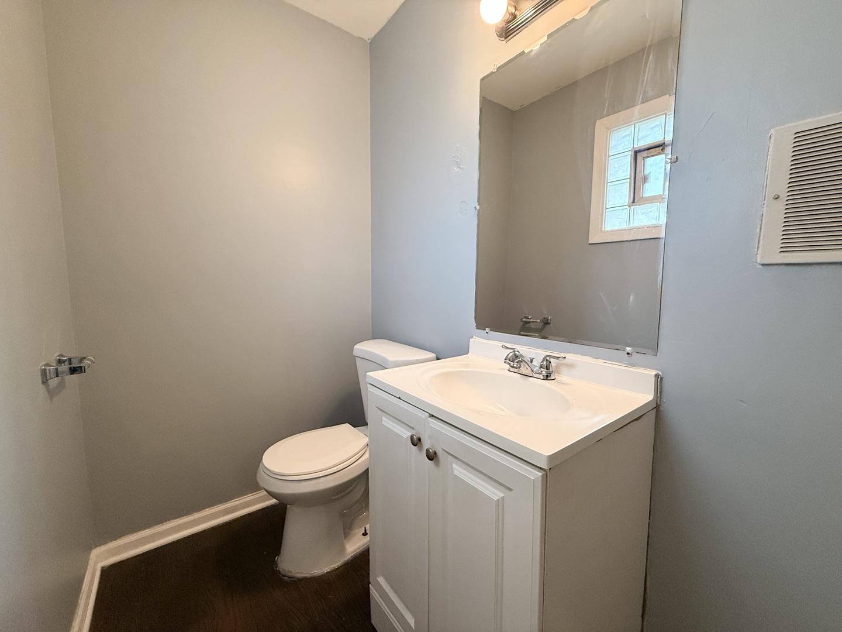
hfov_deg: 102.1
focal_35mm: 14
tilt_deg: -4.2
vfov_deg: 85.7
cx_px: 421
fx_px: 341
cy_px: 316
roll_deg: -0.7
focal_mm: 2.22
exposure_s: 1/120
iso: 500
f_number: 2.2
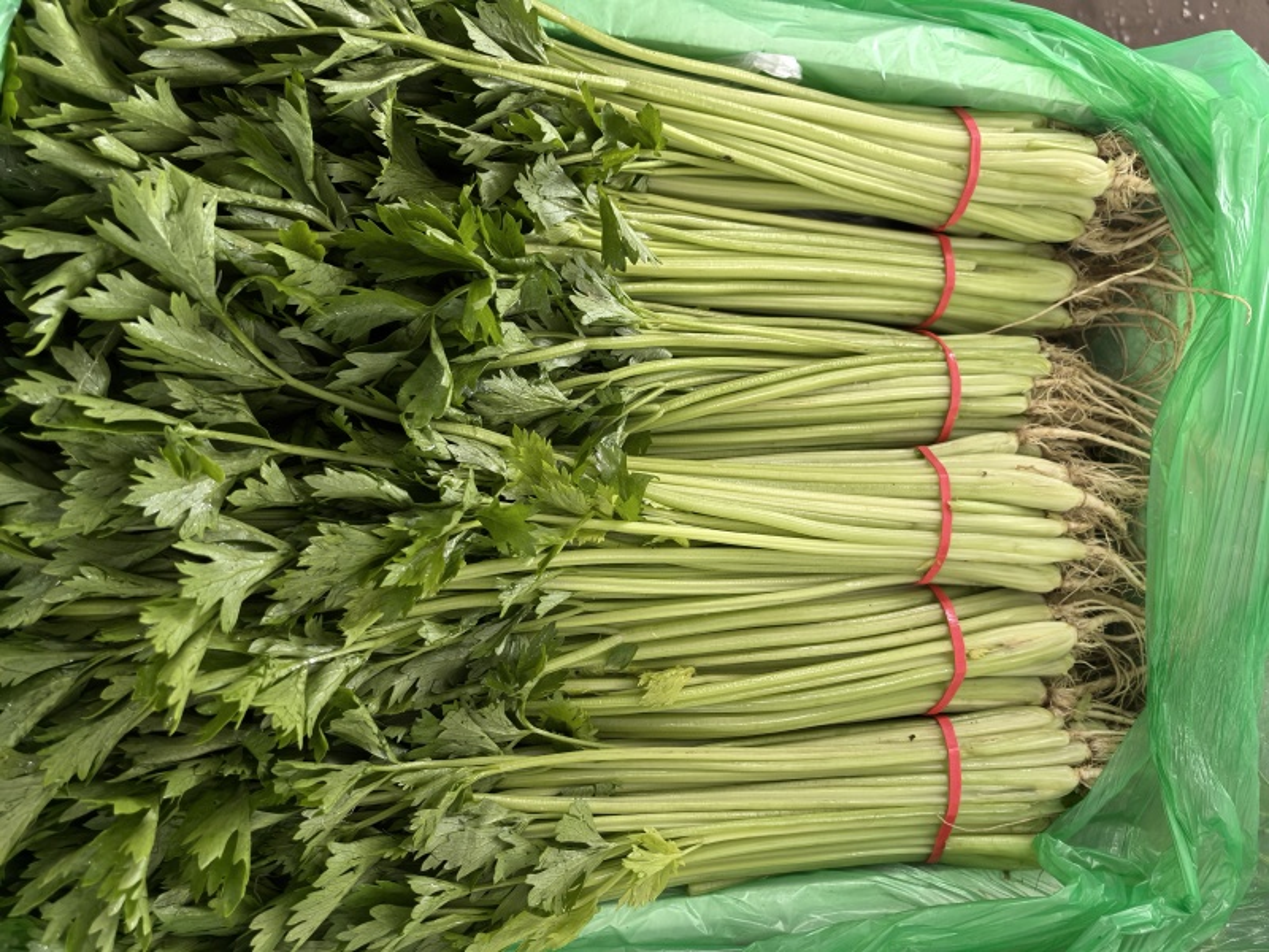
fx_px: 990
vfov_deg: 51.4
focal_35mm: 27
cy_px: 476
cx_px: 634
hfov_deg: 65.3
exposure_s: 1/608
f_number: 2
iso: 6400
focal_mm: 6.98
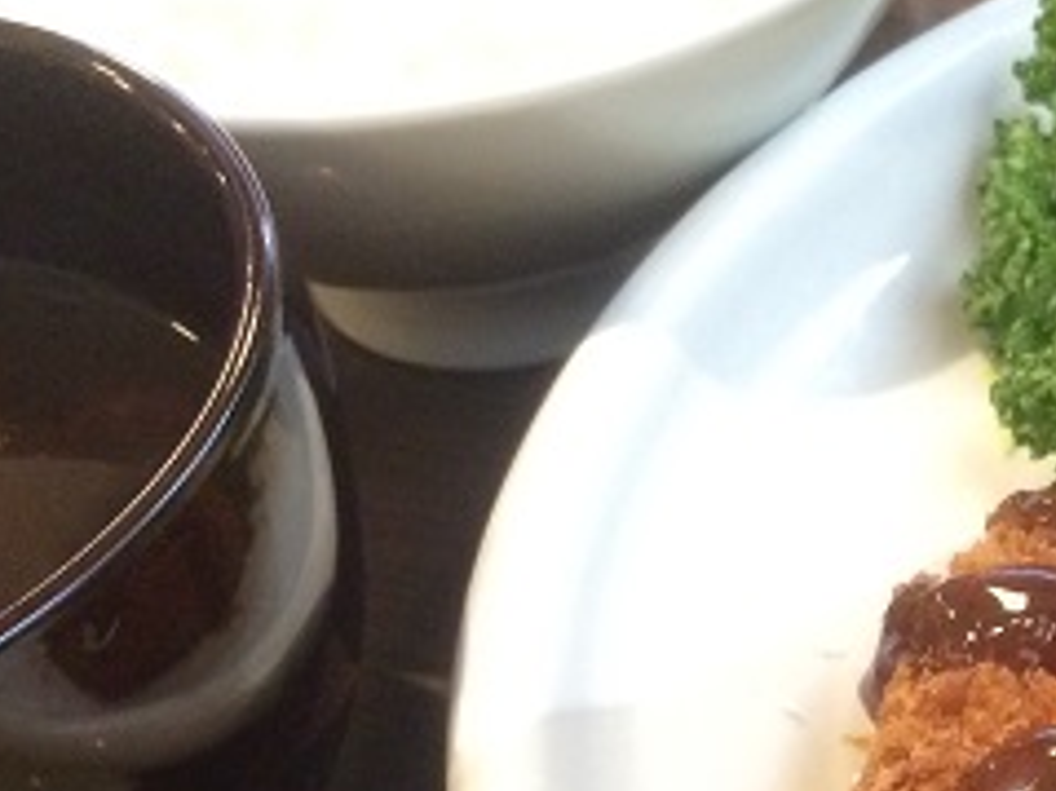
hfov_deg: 21.2
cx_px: 1158
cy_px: 833
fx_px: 2683
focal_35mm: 88
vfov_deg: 16.3
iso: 320
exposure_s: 1/15
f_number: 2.2
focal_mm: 4.12
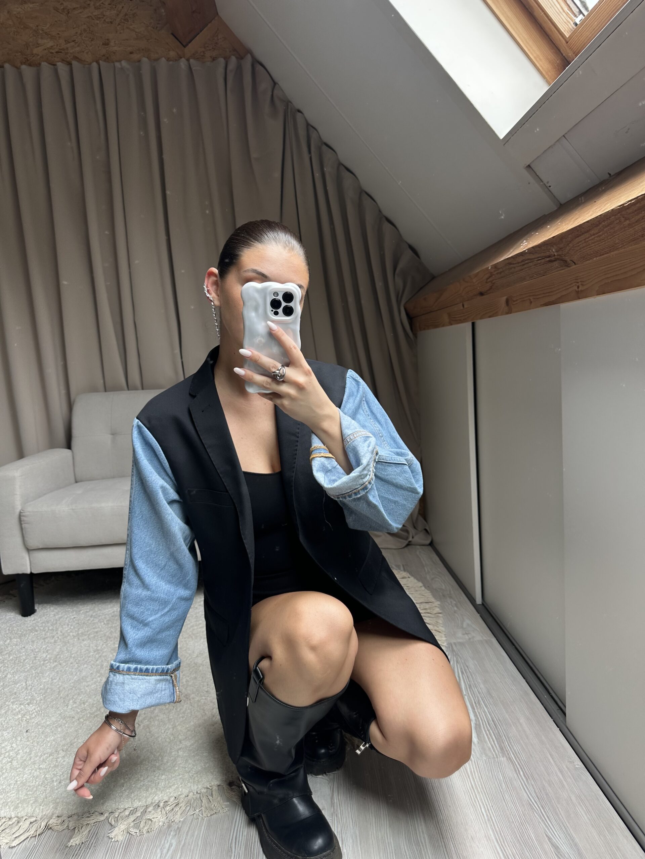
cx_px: 322
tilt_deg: -15.7
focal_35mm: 24
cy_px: 430
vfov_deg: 71.6
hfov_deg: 56.8
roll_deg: +4.2
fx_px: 596
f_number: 1.78
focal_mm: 6.86
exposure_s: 1/225
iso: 64
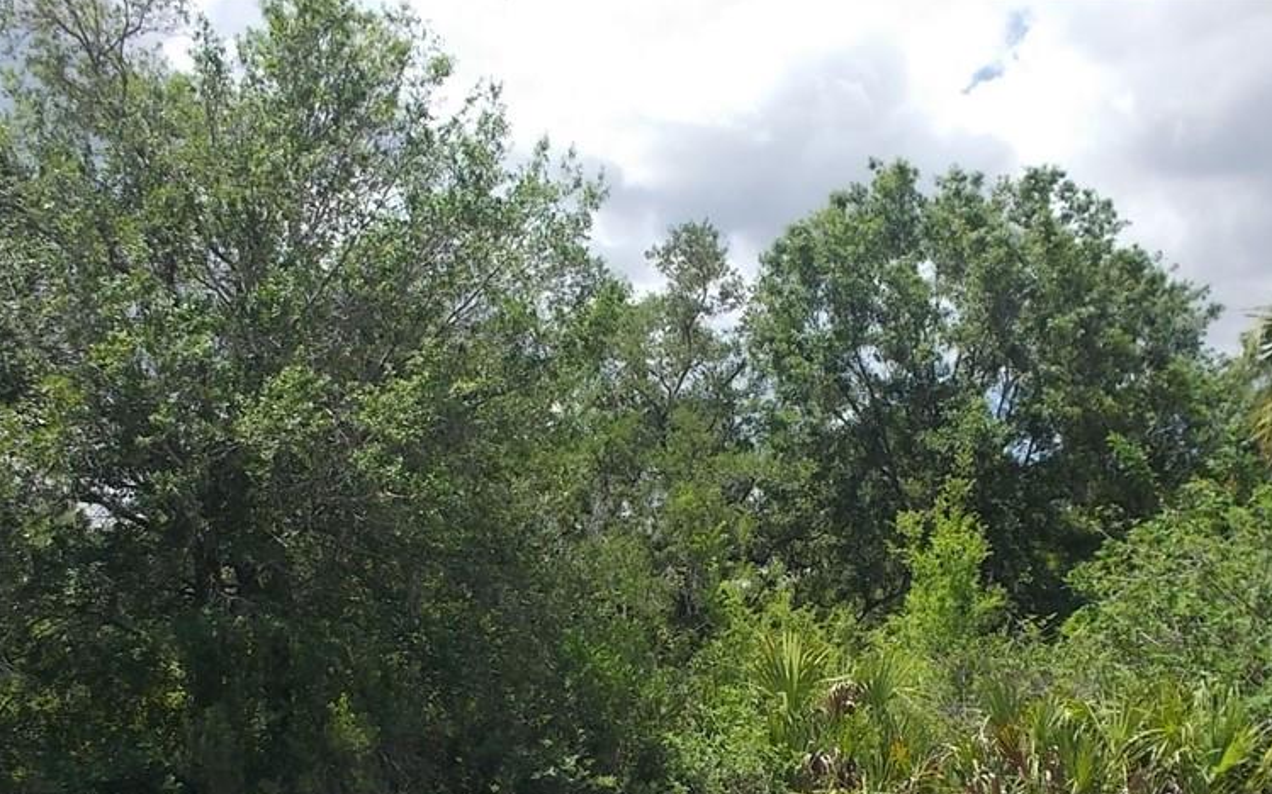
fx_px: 1456
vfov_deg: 29.8
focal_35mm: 42
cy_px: 643
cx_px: 639
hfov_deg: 47.2
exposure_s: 1/640
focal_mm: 4.1
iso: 80
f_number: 3.3
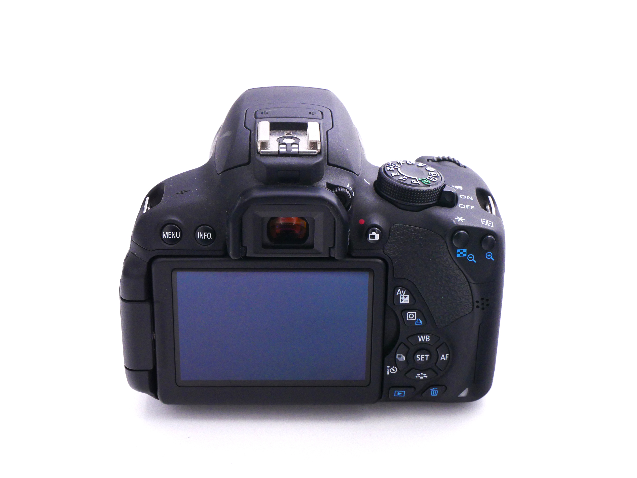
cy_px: 239
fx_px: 1288
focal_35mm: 70
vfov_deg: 21.0
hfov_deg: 27.8
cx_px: 318
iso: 1600
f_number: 9
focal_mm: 35
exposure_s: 1/125
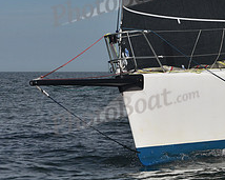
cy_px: 39
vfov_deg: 7.0
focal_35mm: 219
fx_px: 1458
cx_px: 254
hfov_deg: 8.7
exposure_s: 1/800
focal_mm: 86
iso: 250
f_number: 8
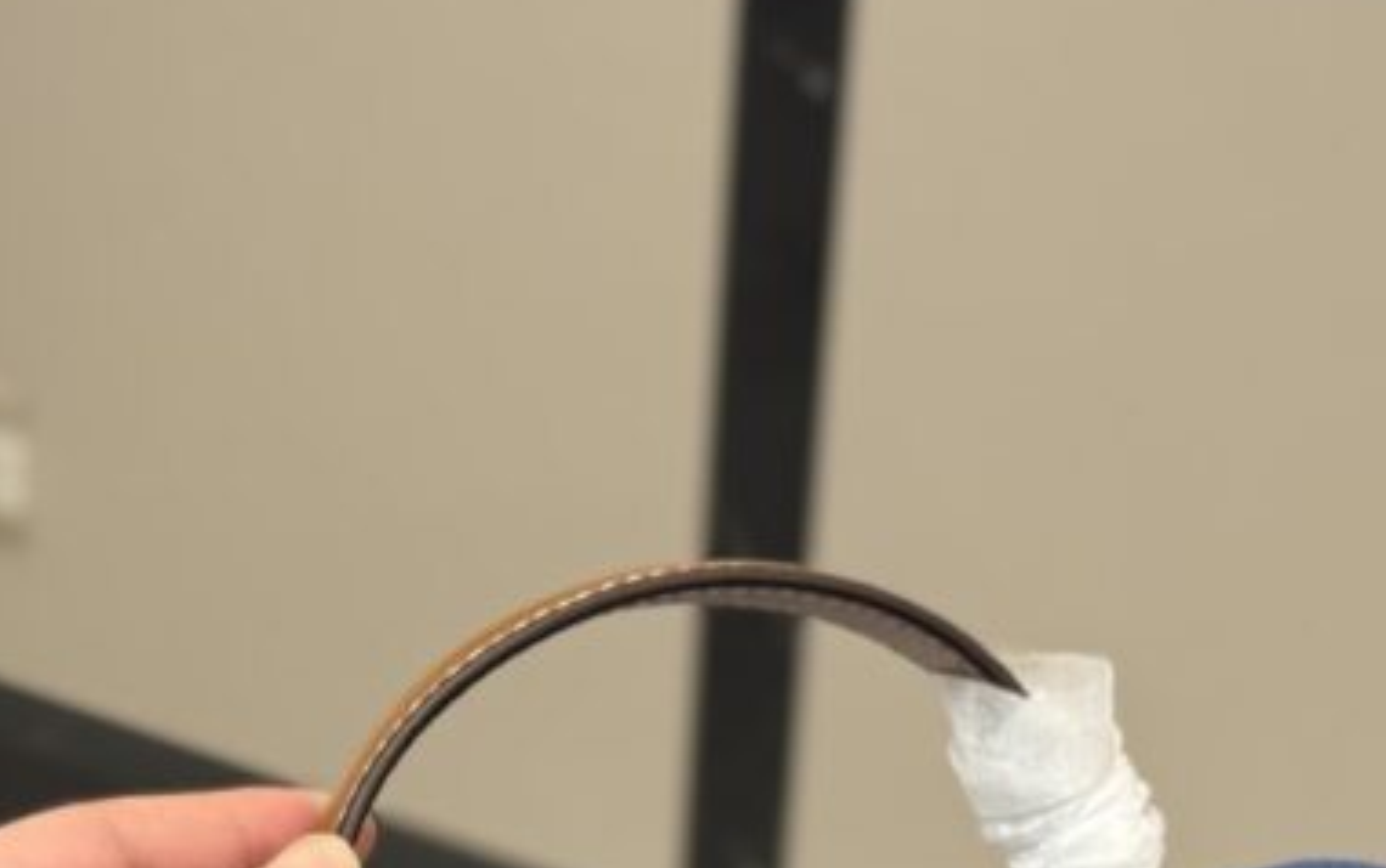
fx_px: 5178
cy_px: 1291
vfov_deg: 9.3
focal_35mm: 137
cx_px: 835
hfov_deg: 15.2
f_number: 1.78
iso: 100
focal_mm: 6.76
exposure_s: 1/60
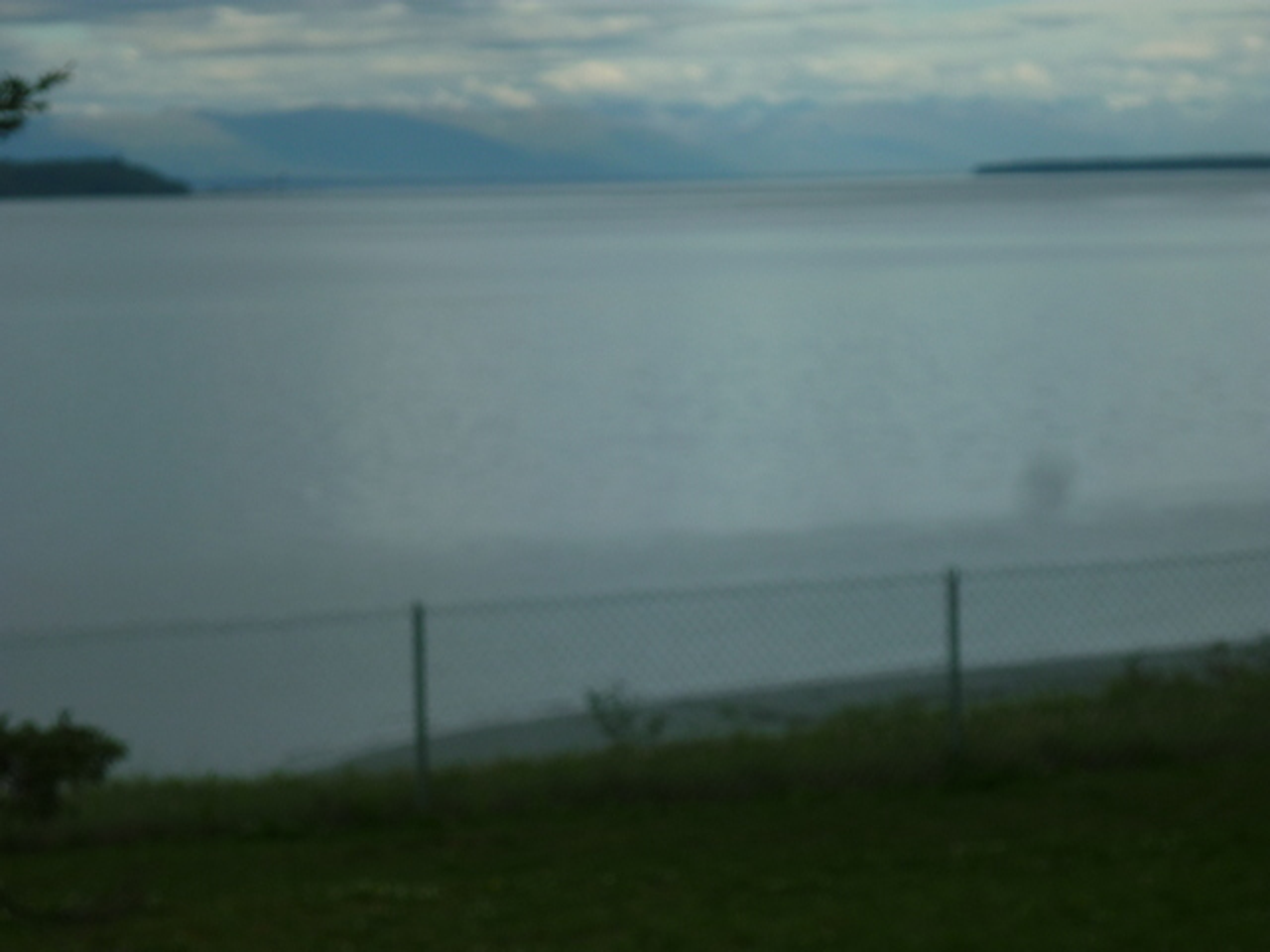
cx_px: 635
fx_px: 4843
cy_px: 476
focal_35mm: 132
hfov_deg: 14.9
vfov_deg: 11.2
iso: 80
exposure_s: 1/500
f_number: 5.9
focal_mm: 22
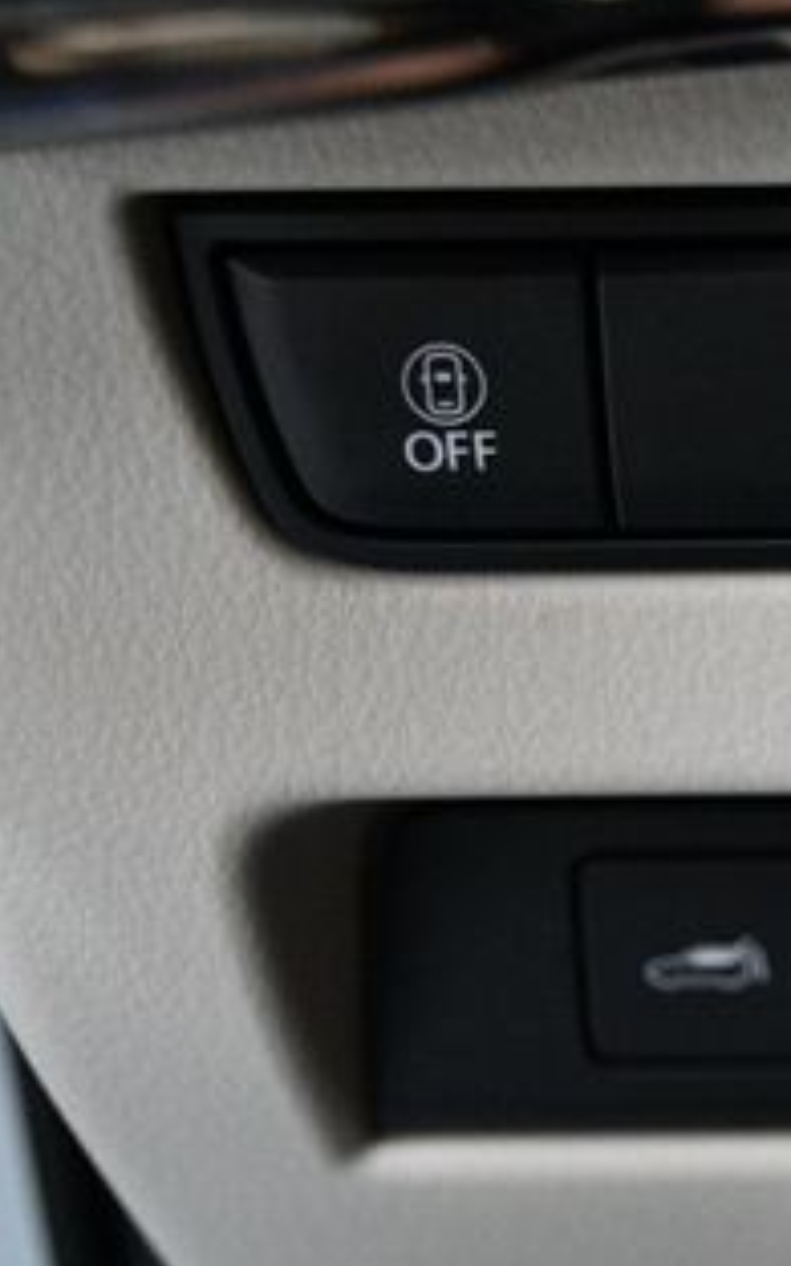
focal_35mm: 94
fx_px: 3242
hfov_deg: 13.1
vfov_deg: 22.0
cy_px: 844
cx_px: 1221
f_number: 4.5
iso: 3200
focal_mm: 30
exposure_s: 1/60
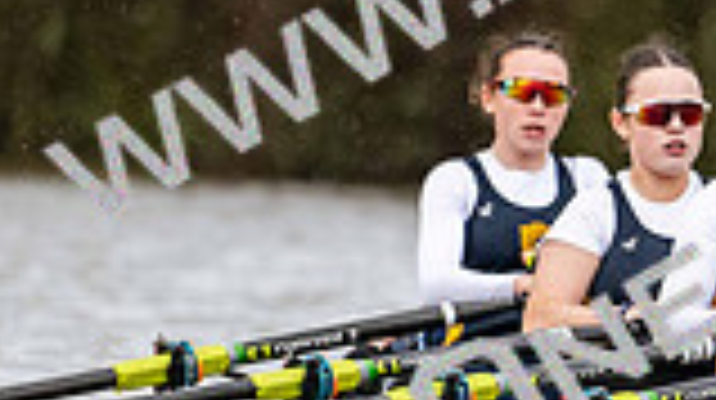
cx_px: 603
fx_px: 29071
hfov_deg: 1.4
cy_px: 231
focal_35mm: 1533
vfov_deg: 0.8
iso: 2500
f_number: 4.5
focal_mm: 400
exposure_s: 1/1600
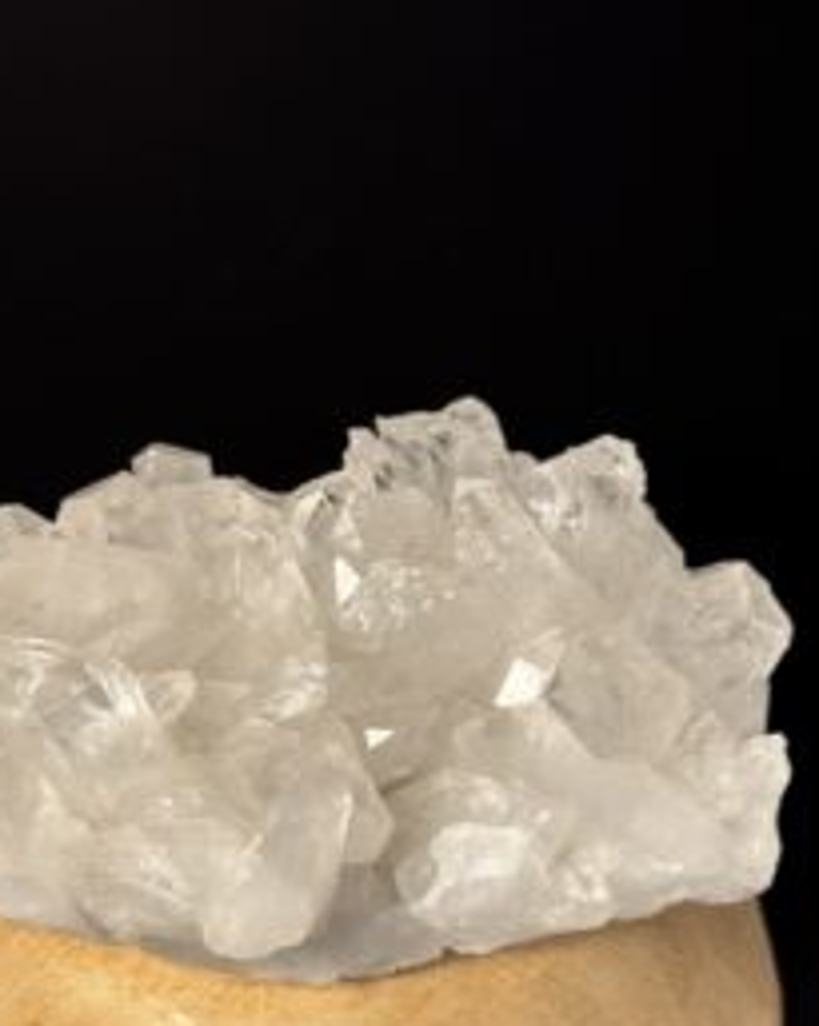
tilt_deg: -55.3
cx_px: 324
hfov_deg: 20.9
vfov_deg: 25.9
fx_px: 2216
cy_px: 695
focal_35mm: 73
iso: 80
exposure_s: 1/100
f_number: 1.78
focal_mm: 6.76
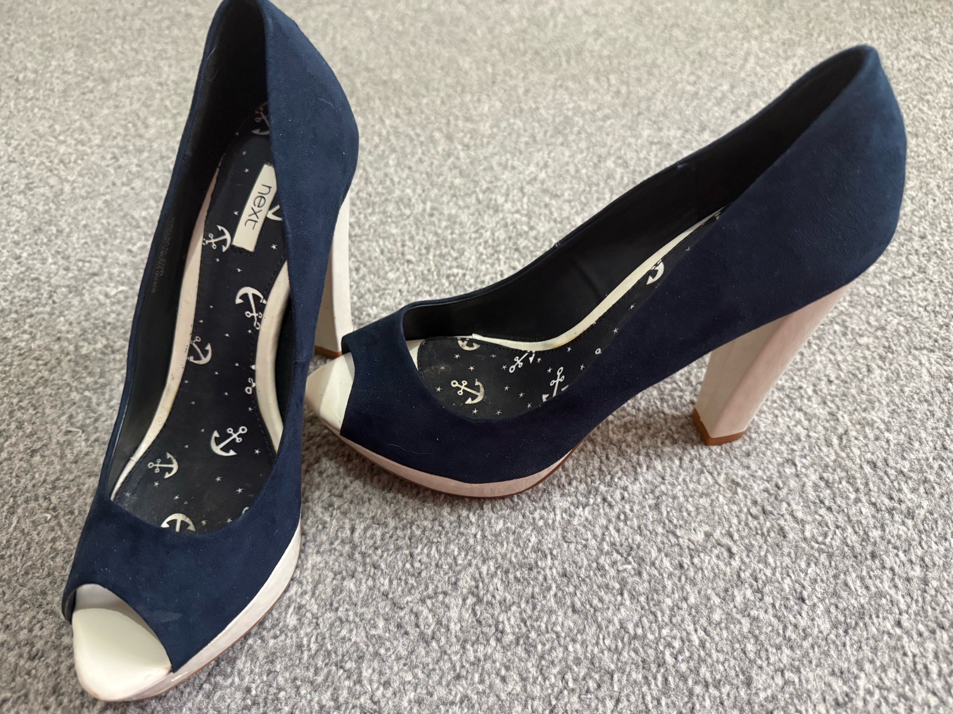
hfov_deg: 71.6
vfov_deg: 56.8
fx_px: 661
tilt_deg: -48.6
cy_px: 357
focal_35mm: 24
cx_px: 476
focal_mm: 6.76
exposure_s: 1/40
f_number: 1.78
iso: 800
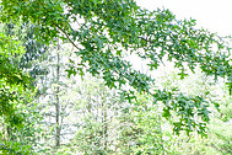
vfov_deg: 6.9
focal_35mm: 199
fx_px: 1282
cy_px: 177
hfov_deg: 10.3
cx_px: 97
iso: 800
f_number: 14
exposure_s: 1/160
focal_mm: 65
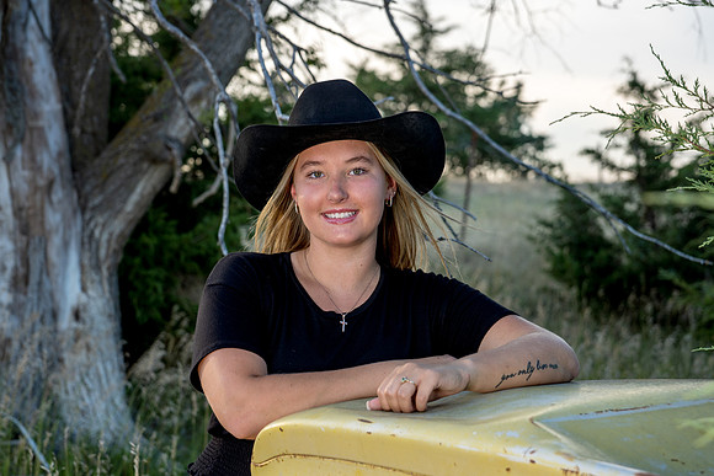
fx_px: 1389
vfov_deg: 19.5
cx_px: 357
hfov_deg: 28.8
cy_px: 238
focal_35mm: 70
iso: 100
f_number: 5
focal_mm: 70
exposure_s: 1/125
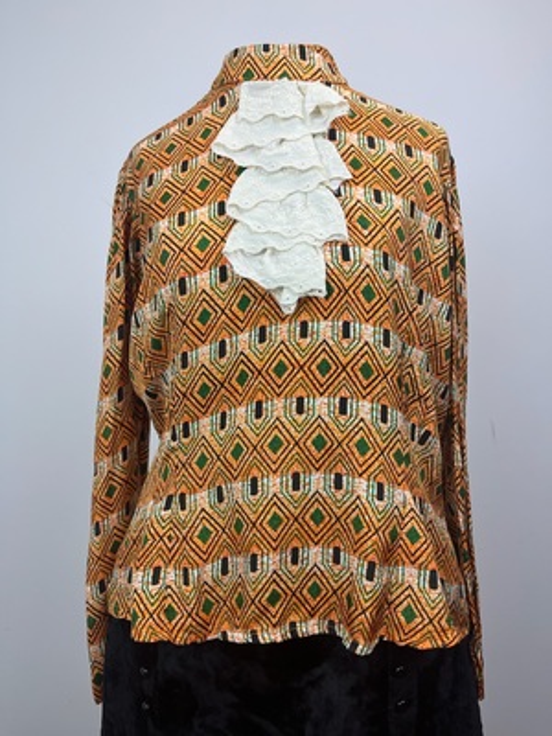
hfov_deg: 53.1
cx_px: 276
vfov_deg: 67.3
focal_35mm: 26
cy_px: 368
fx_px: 553
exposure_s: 1/499
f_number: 1.6
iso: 50
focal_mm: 5.1
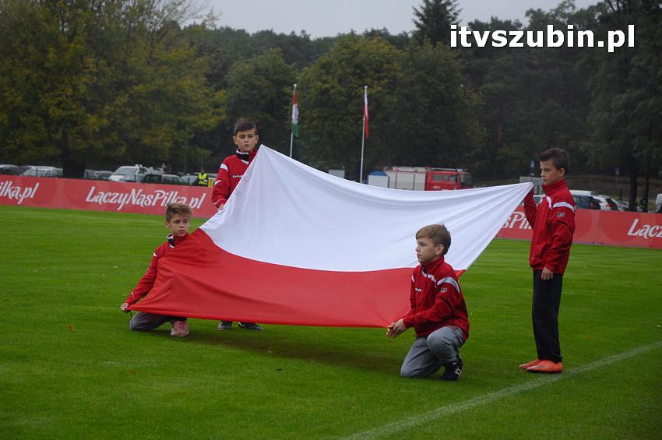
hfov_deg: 20.9
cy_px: 220
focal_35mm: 98
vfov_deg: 14.0
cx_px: 331
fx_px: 1791
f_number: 6.3
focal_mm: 65
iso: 1000
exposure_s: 1/500
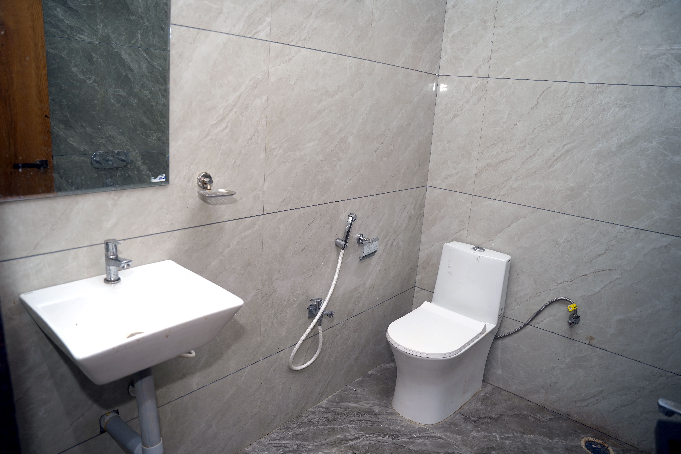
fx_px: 454
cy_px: 227
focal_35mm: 24
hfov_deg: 73.7
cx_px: 340
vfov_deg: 53.1
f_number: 2.8
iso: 100
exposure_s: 1/200
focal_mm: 24
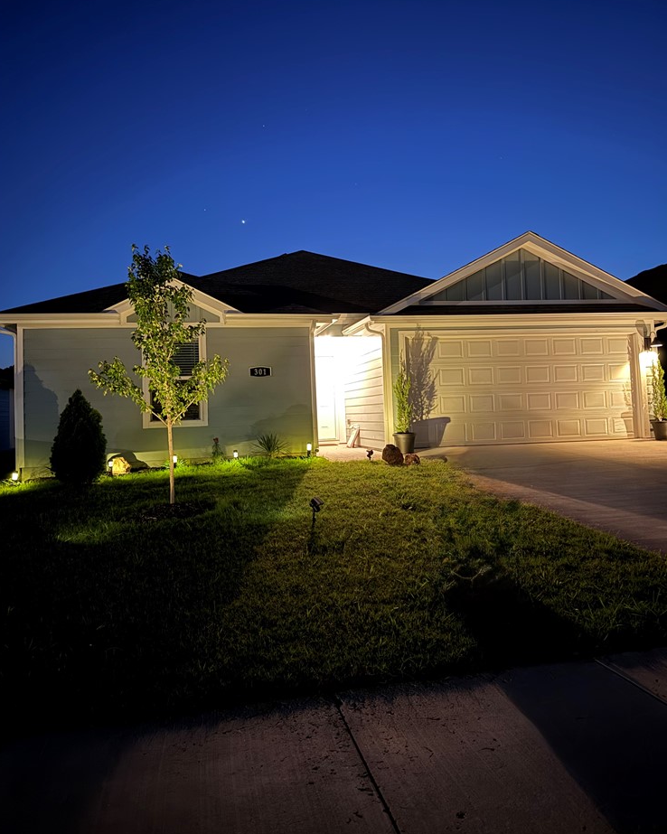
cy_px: 377
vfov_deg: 65.9
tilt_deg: +4.2
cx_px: 334
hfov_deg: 54.9
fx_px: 642
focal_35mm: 26
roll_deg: +1.4
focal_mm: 6.76
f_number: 1.78
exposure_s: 1/5
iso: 1250
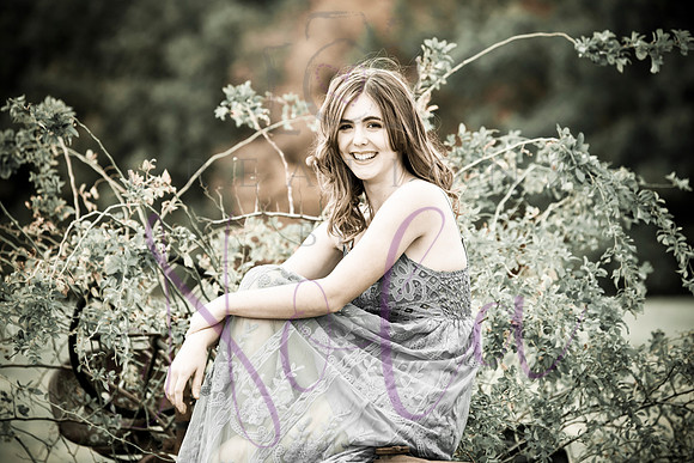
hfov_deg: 11.1
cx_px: 347
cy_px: 232
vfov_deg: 7.4
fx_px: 3567
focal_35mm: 185
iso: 800
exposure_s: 1/500
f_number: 5
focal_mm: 185
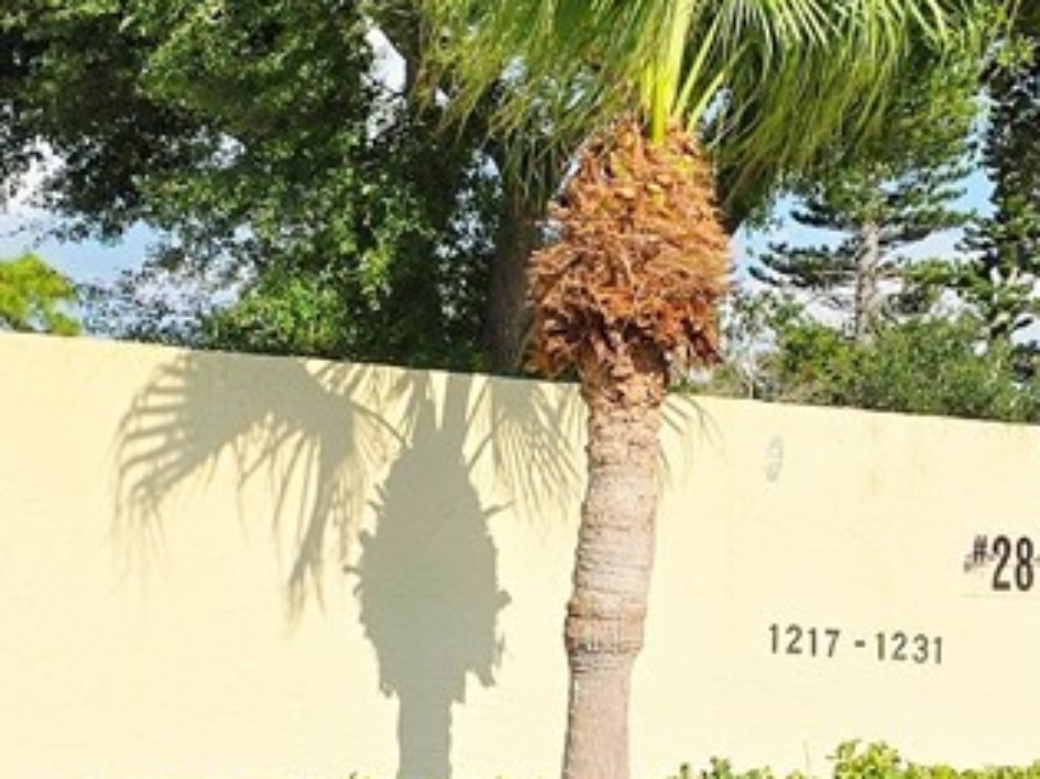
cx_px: 548
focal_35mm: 117
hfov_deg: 16.8
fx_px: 3514
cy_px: 574
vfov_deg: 12.6
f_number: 1.7
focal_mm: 6.3
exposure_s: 1/1000
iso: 12
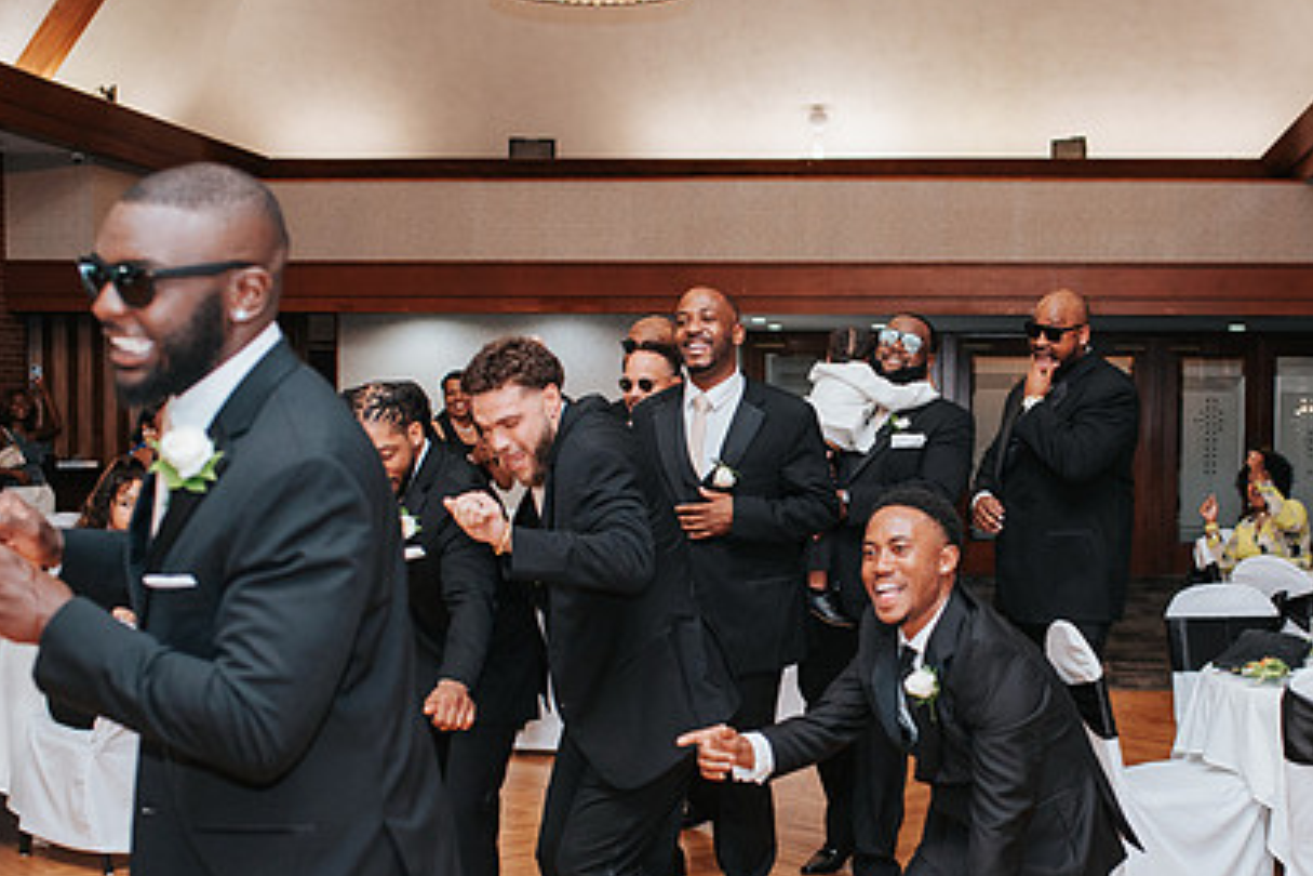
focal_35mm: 57
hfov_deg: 34.7
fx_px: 2079
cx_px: 869
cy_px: 568
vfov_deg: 23.7
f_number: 3.2
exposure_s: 1/200
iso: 1000
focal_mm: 35
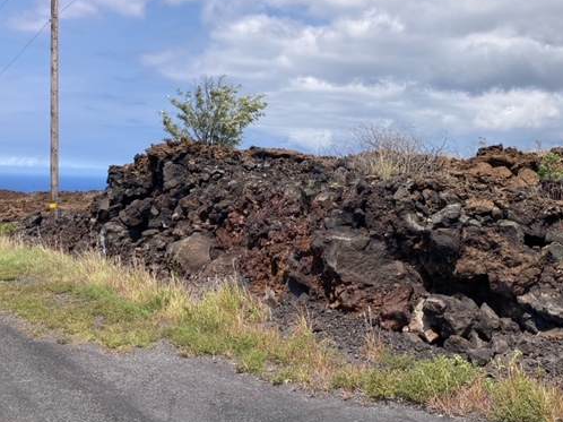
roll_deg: -1.9
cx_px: 306
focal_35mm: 36
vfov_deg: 39.4
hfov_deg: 51.3
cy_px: 164
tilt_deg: +2.6
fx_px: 585
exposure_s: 1/2703
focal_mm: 3.99
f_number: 1.8
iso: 20
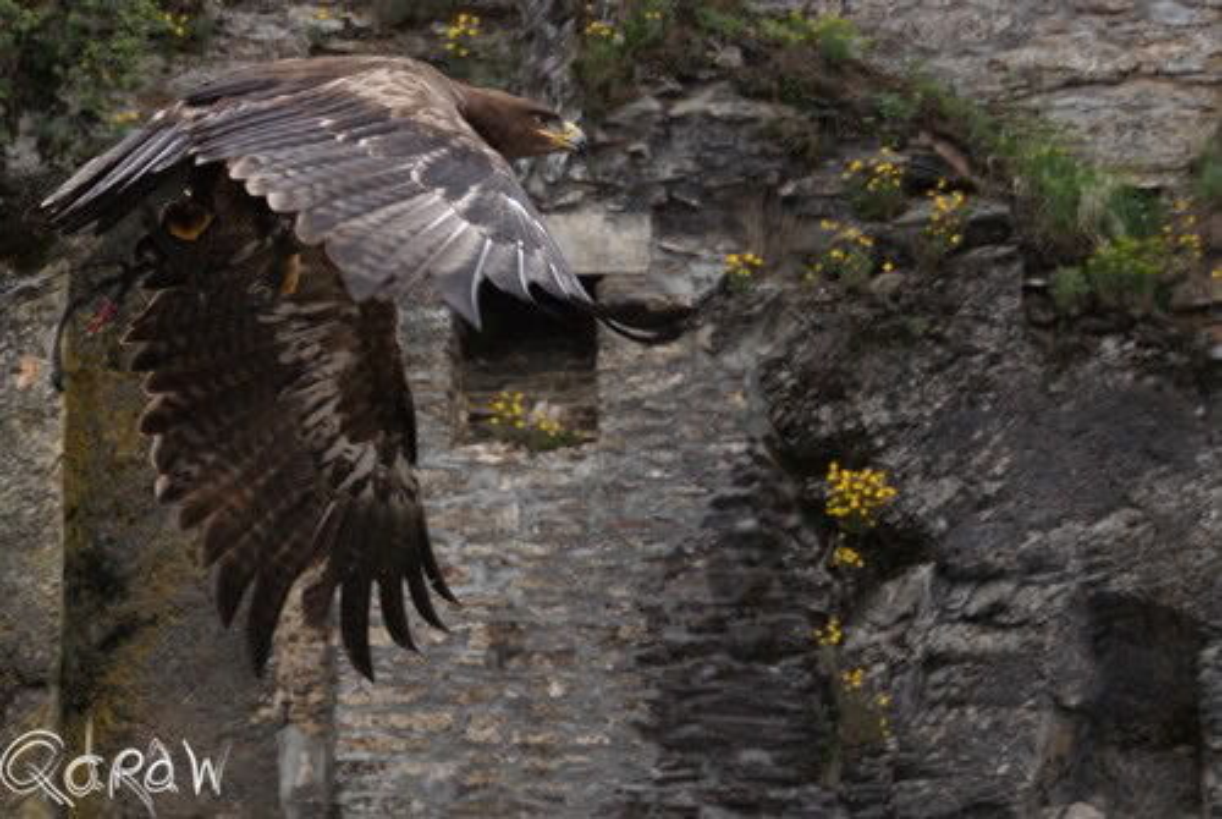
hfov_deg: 24.6
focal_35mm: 82
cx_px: 611
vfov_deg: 16.6
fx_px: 2805
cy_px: 410
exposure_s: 1/2000
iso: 800
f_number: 6.3
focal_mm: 55
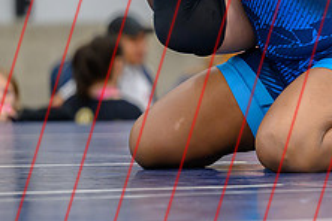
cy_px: -3
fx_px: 3891
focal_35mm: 422
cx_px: 399
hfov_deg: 4.9
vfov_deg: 3.3
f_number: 2.8
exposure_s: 1/800
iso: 2000
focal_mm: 135
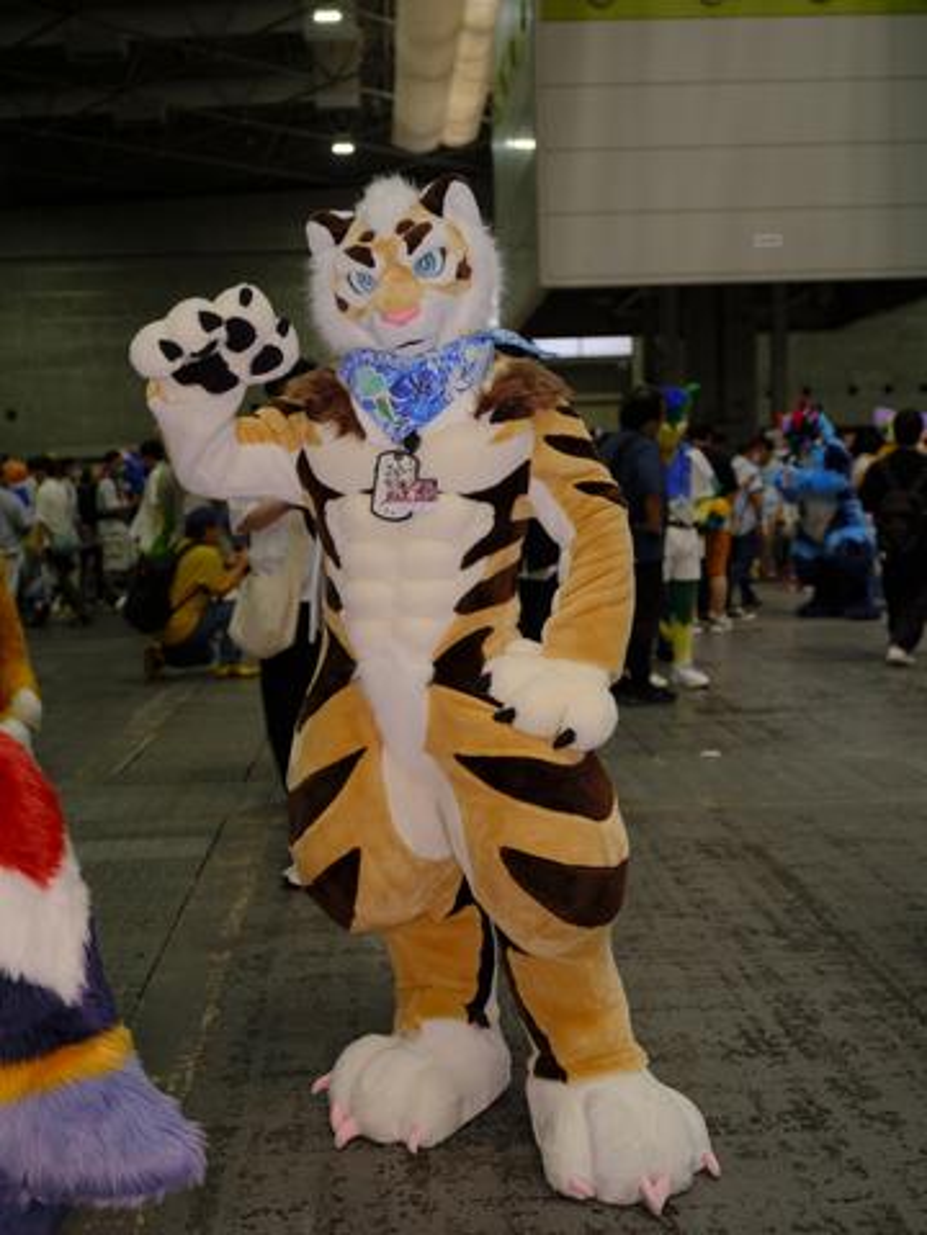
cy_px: 618
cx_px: 464
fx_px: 1321
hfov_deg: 38.7
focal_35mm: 37
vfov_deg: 50.1
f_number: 4
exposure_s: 1/60
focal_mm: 46.5
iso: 1000
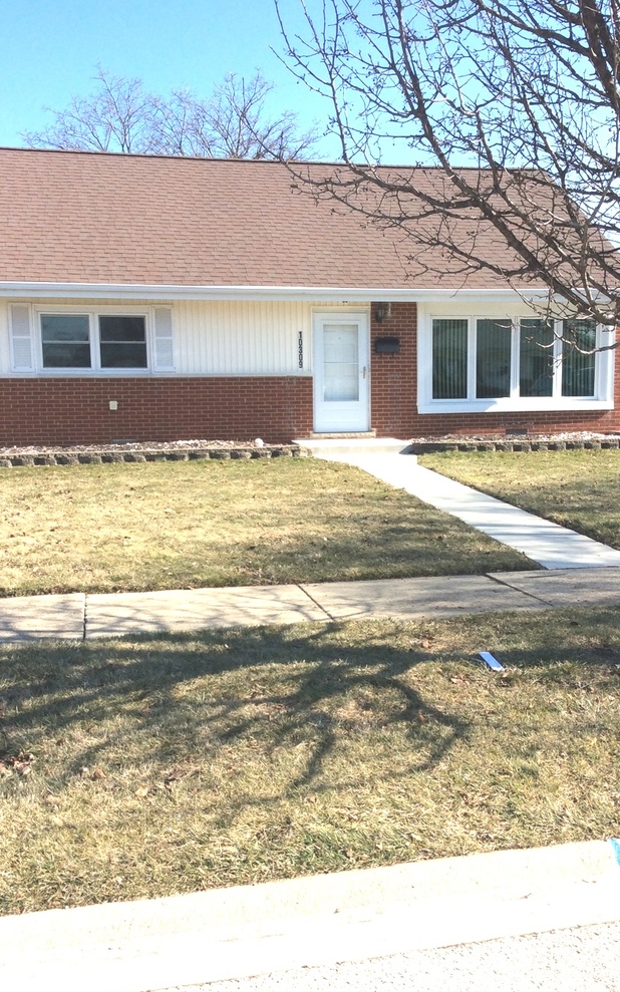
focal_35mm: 37
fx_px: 1000
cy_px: 495
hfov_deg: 34.4
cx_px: 357
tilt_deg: -6.1
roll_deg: +2.7
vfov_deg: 52.8
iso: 32
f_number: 2.4
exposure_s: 1/817
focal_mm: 3.3
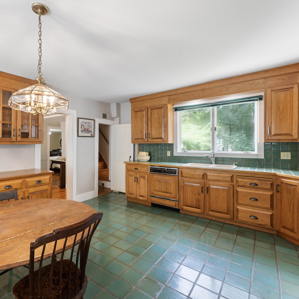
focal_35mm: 18
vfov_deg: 80.7
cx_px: 107
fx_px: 176
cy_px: 149
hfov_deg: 78.8
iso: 800
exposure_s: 1/3
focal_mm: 14
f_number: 8
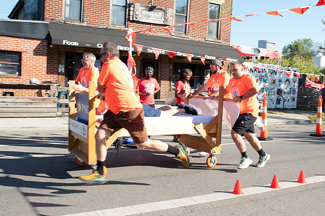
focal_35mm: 41
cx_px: 209
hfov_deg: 47.2
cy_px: 117
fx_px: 367
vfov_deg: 32.8
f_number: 8
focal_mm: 24
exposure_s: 1/200
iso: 250
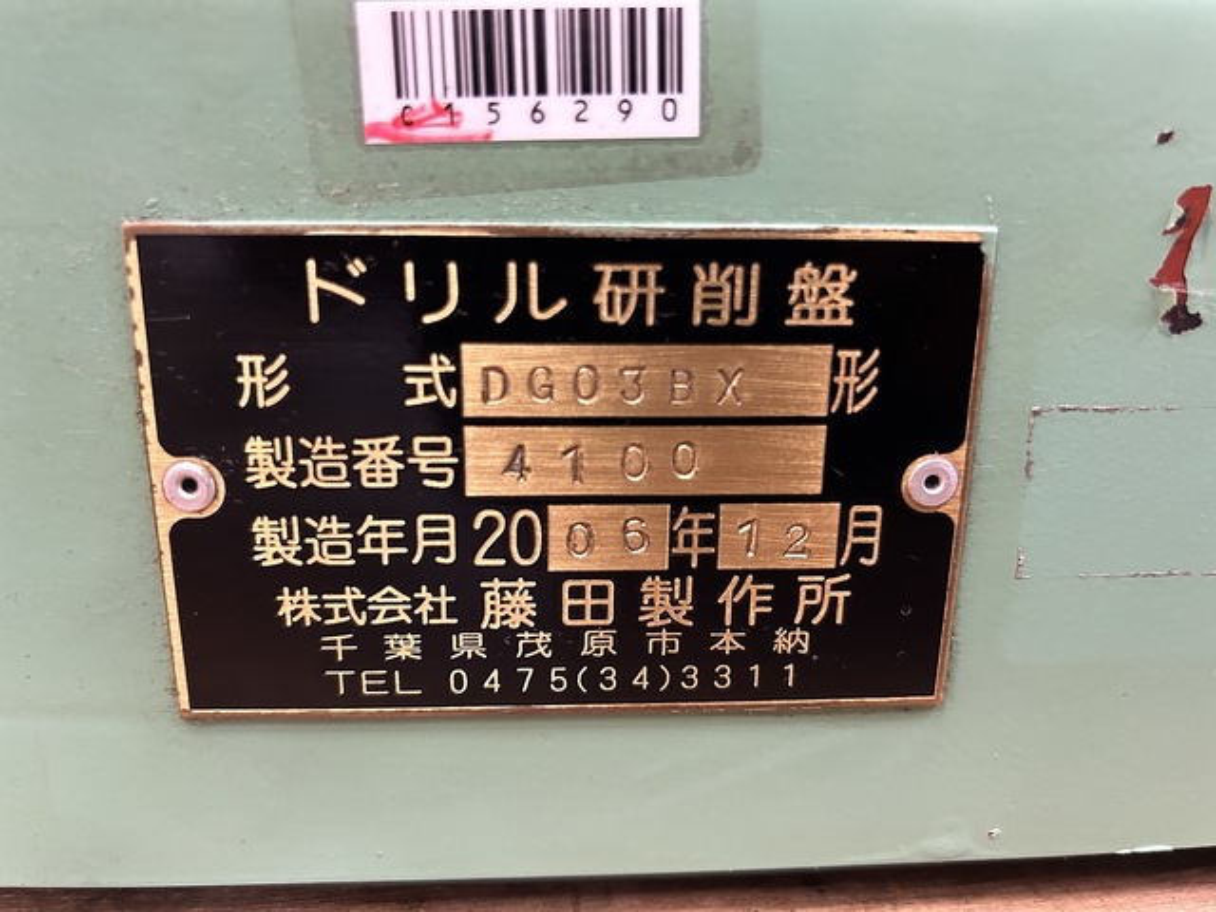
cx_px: 608
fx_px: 913
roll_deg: -0.8
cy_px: 456
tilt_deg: -16.5
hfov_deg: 67.3
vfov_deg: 53.1
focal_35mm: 26
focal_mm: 5.7
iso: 400
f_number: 1.5
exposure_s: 1/60
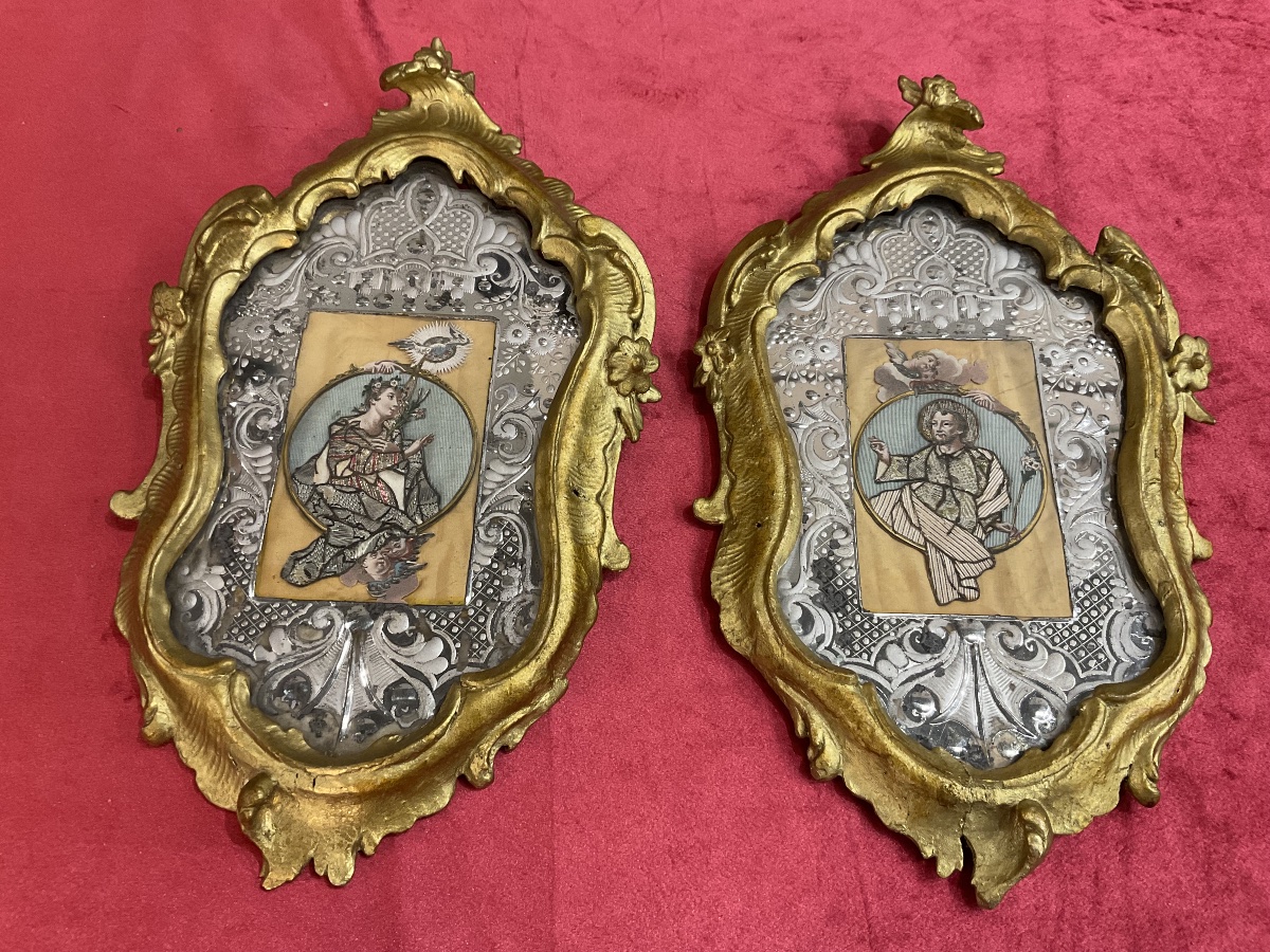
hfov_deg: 61.7
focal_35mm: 29
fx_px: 1064
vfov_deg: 48.2
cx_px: 635
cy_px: 476
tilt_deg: -62.9
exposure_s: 1/50
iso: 100
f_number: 1.8
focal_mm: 3
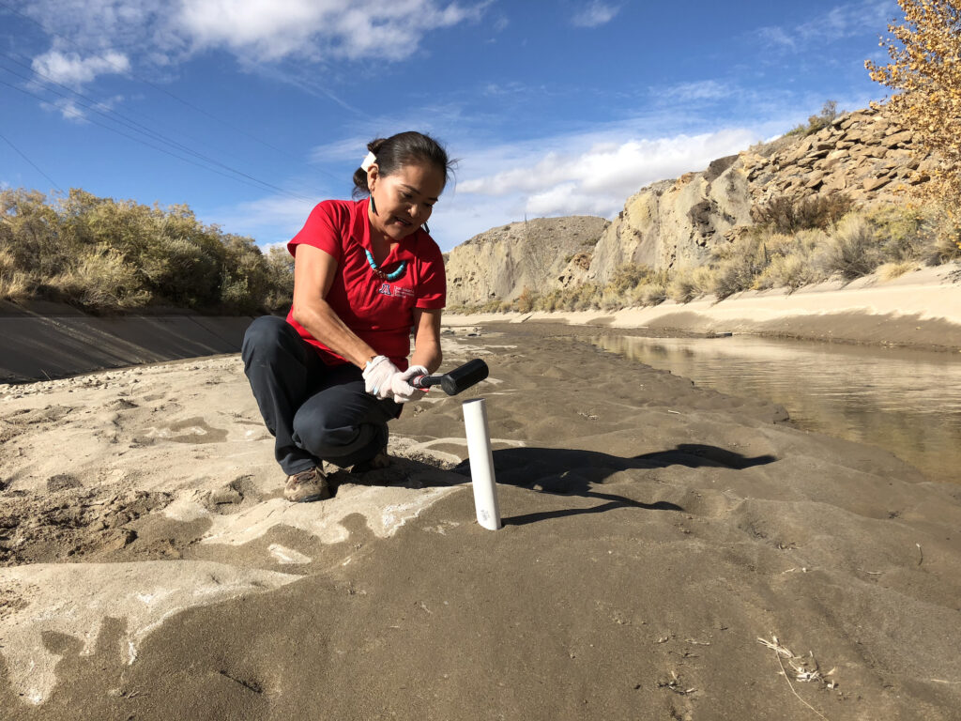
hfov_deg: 61.7
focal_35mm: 29
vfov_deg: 48.2
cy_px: 360
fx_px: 805
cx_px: 480
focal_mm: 3.99
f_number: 1.8
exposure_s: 1/2525
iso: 20
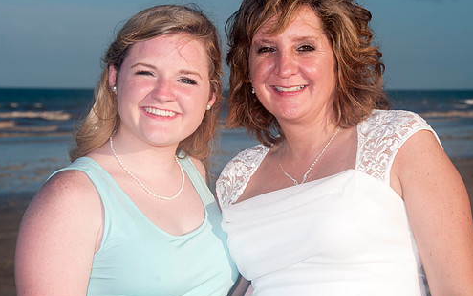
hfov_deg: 16.2
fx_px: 1662
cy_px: 135
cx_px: 232
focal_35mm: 129
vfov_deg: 10.1
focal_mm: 70
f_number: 11
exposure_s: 1/250
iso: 100
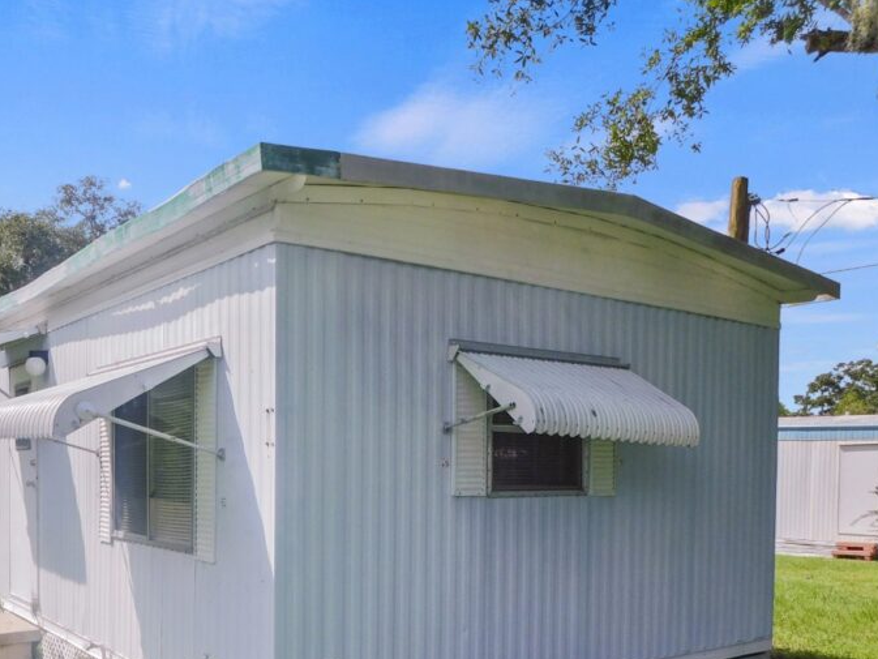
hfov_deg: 52.1
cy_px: 457
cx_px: 330
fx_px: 888
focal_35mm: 35
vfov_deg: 40.0
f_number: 6
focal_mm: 4
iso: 125
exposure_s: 1/400
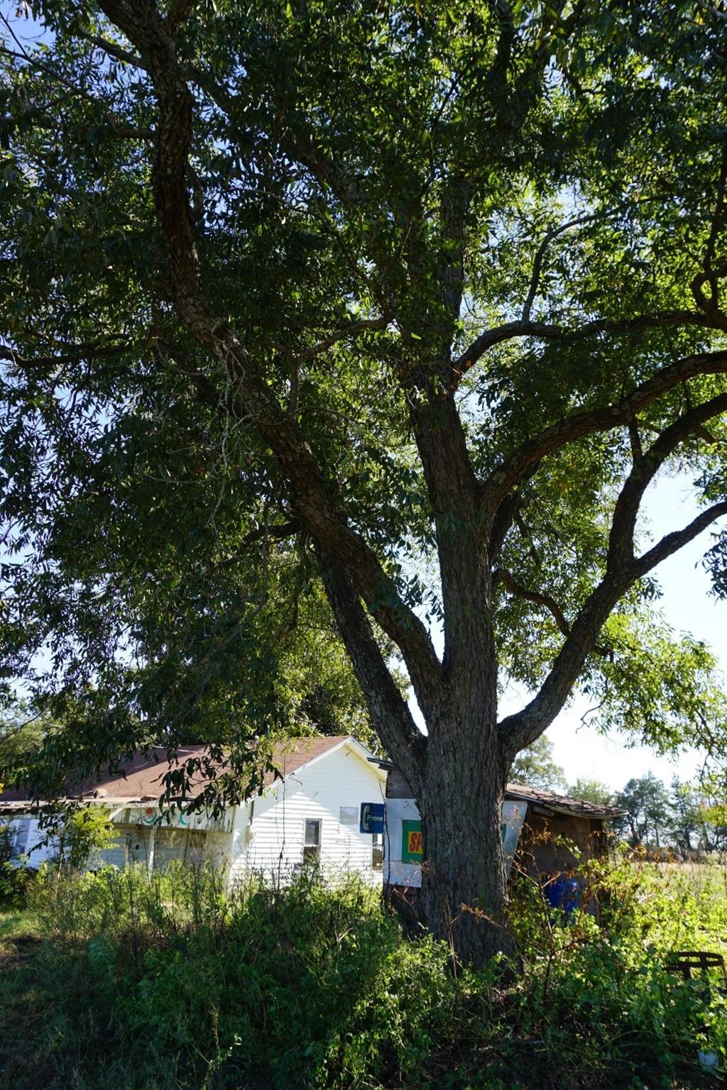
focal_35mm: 24
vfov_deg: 73.7
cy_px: 545
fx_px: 727
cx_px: 364
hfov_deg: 53.1
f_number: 8
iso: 100
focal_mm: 16
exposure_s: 1/80
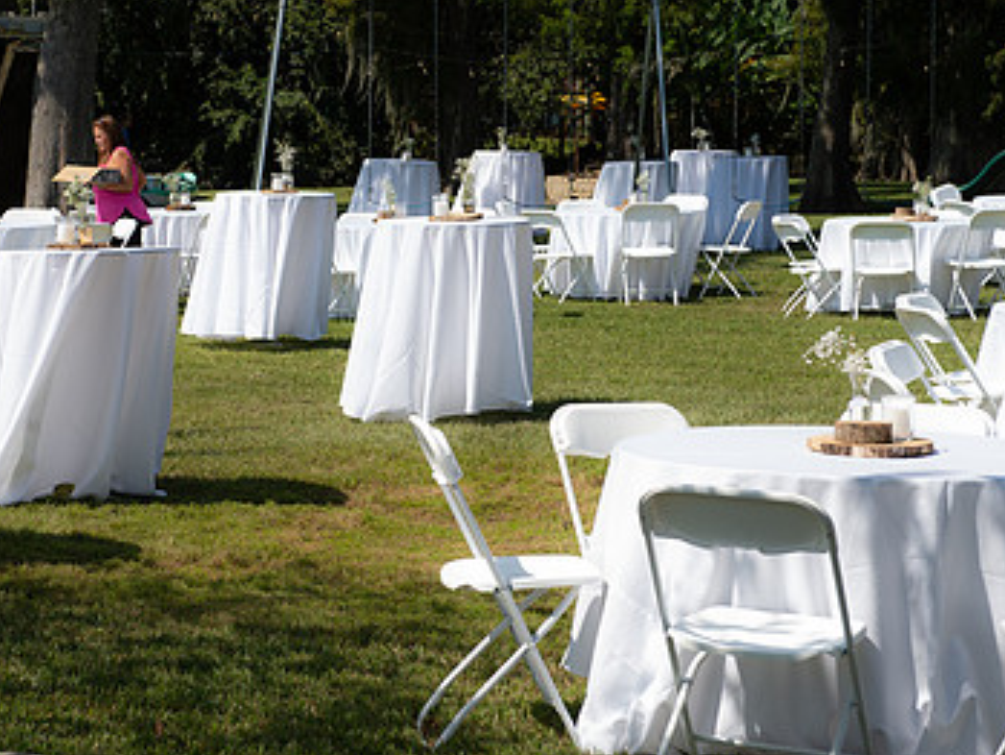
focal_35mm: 99
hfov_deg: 19.7
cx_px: 311
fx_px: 2875
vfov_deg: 14.9
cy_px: 288
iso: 50
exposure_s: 1/200
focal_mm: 62
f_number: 8
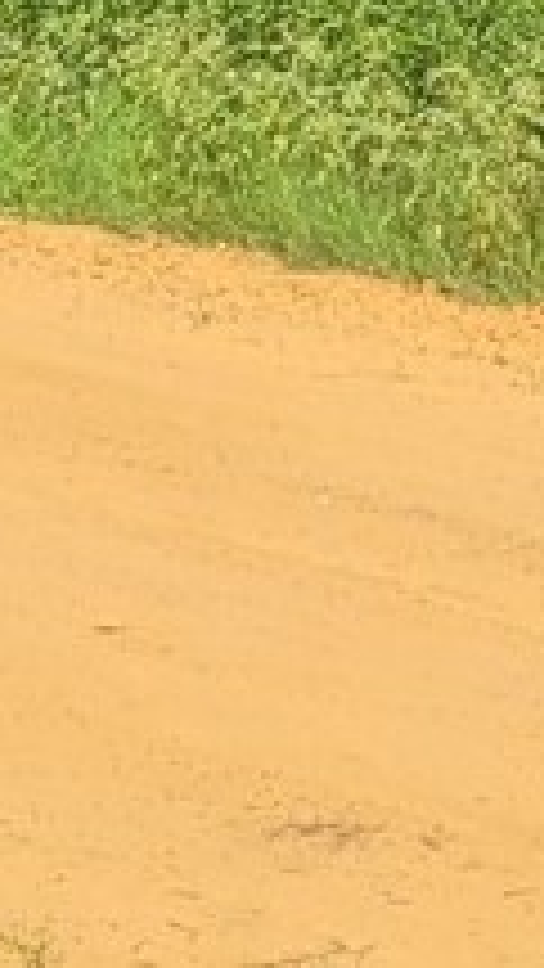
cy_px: -603
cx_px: 504
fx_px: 5178
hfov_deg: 6.0
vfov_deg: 10.2
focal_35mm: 202
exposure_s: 1/2551
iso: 40
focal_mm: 5.4
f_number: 1.8
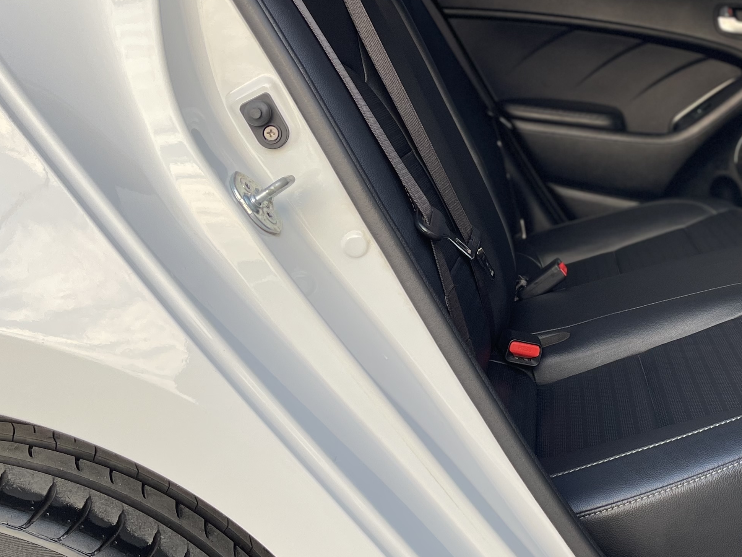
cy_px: 169
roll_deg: -0.8
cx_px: 653
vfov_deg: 26.8
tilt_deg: -9.3
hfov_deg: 33.8
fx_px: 1158
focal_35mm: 54
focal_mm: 5.1
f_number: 1.6
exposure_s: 1/362
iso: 50
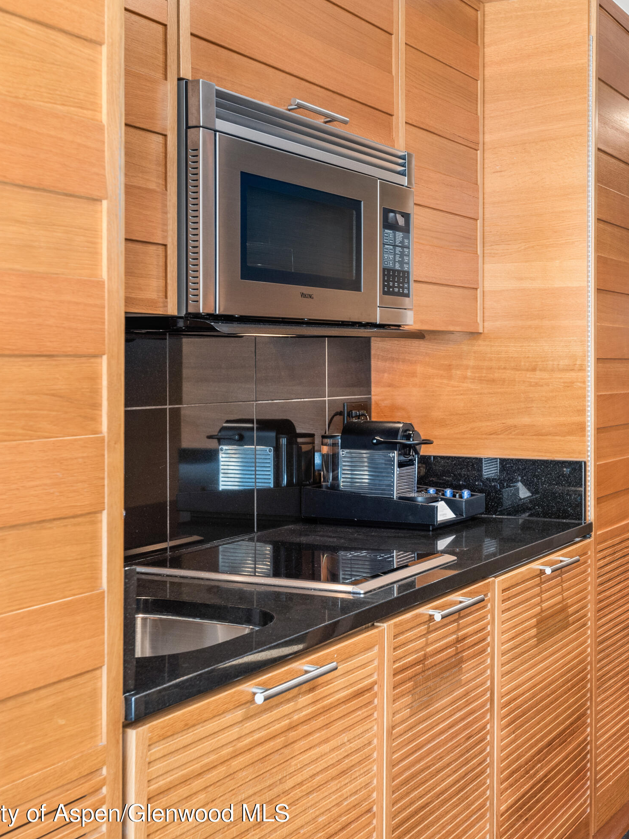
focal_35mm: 47
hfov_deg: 30.3
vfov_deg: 40.4
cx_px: 489
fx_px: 1139
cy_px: 425
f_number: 7.1
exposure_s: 1/6
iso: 400
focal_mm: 32
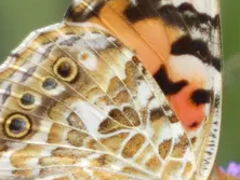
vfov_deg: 0.4
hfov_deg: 0.6
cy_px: 102
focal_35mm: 3457
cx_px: 154
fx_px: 23994
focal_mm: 215
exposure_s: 1/200
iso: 80
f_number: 5.9
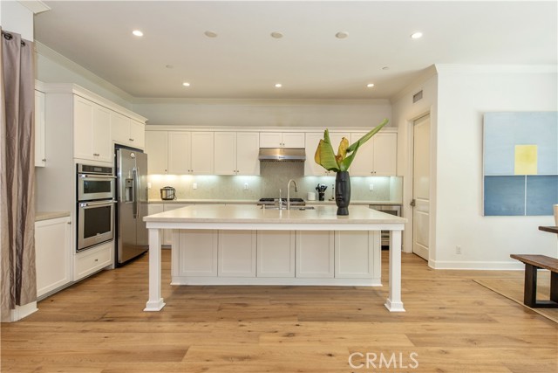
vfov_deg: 64.6
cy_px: 186
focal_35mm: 19
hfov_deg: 86.9
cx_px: 279
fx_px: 295
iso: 800
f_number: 5
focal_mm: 19
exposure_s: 1/100
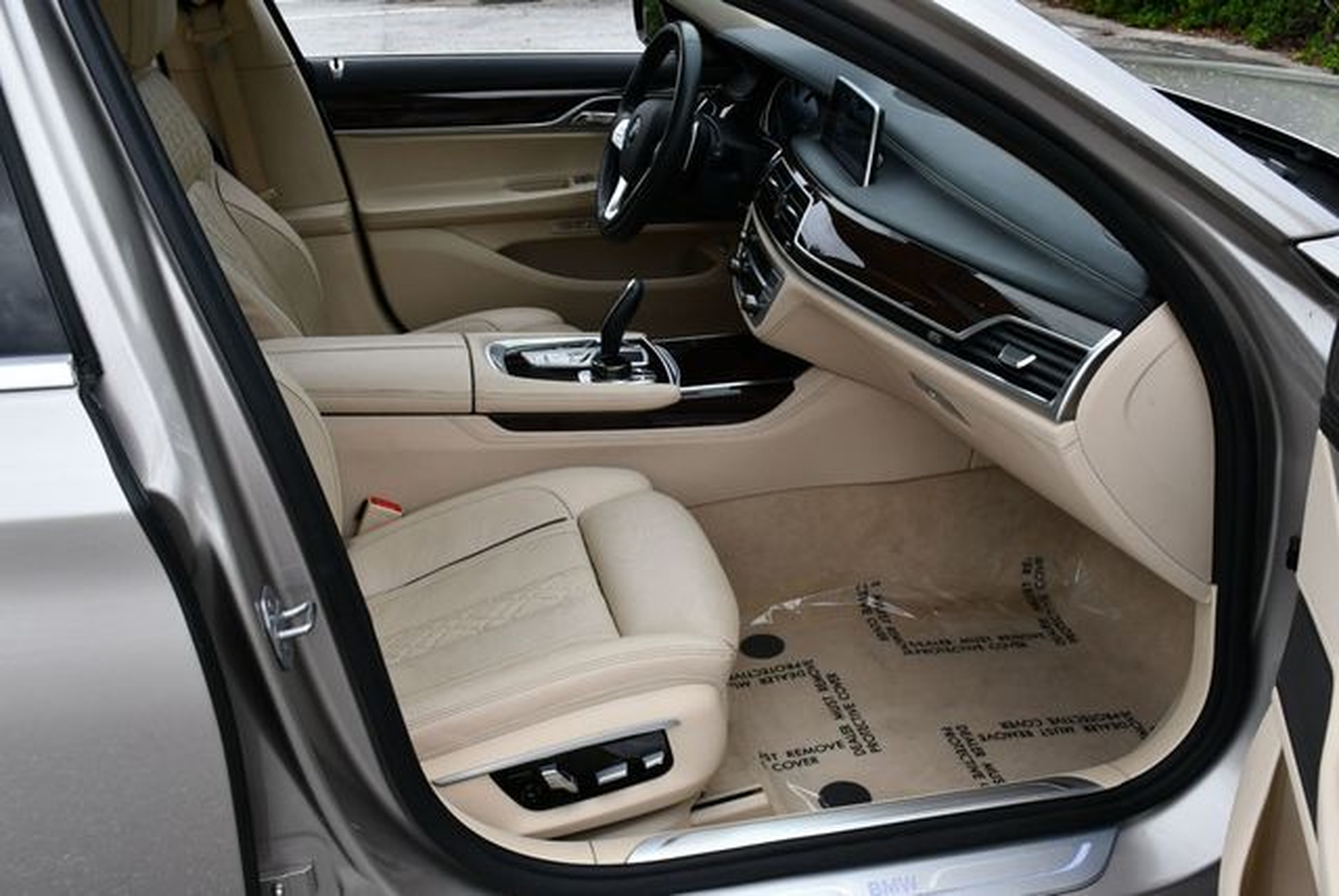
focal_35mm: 36
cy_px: 448
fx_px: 1340
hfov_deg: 53.1
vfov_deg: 36.9
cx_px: 670
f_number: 5.6
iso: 320
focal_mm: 18
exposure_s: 1/250
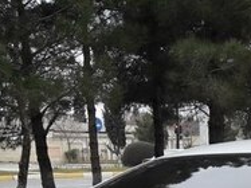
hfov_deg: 19.3
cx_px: 247
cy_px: 289
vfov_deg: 13.9
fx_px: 717
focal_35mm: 99
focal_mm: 3.7
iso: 40
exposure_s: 1/380
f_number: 1.9
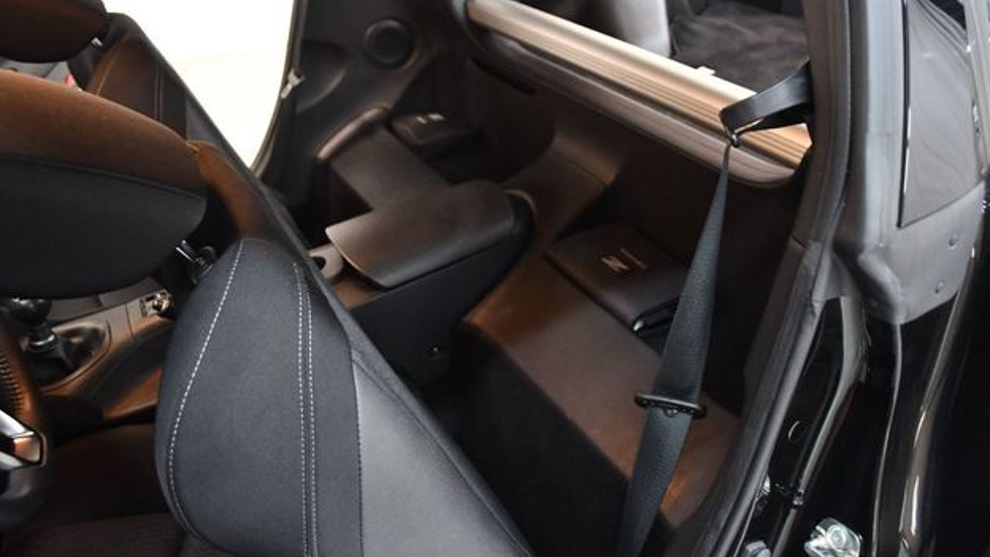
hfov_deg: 66.1
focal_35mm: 29
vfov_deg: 40.1
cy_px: 233
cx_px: 505
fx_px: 761
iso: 5000
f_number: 3.5
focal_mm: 18
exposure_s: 1/60
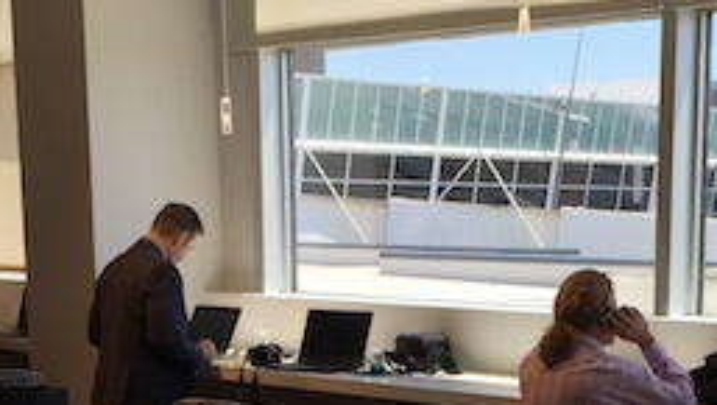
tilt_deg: -11.2
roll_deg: -0.6
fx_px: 1636
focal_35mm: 86
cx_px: 502
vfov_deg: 13.5
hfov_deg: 24.5
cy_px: 552
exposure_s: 1/344
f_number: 2.2
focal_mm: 4.15
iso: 32
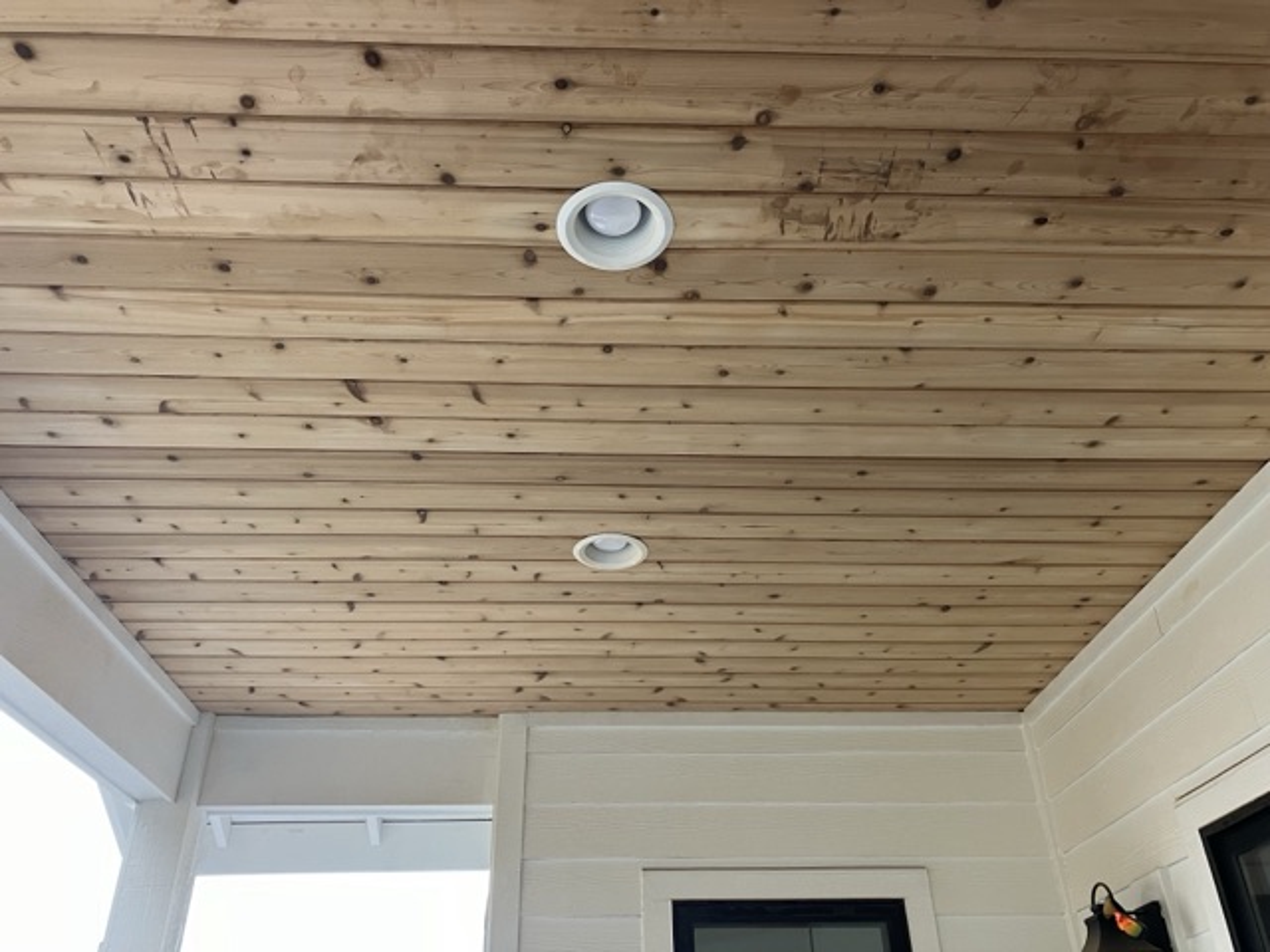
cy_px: 476
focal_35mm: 28
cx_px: 635
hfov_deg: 63.4
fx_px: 1027
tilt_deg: +32.9
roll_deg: +0.1
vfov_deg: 49.7
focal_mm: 3.99
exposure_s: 1/60
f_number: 1.8
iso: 100
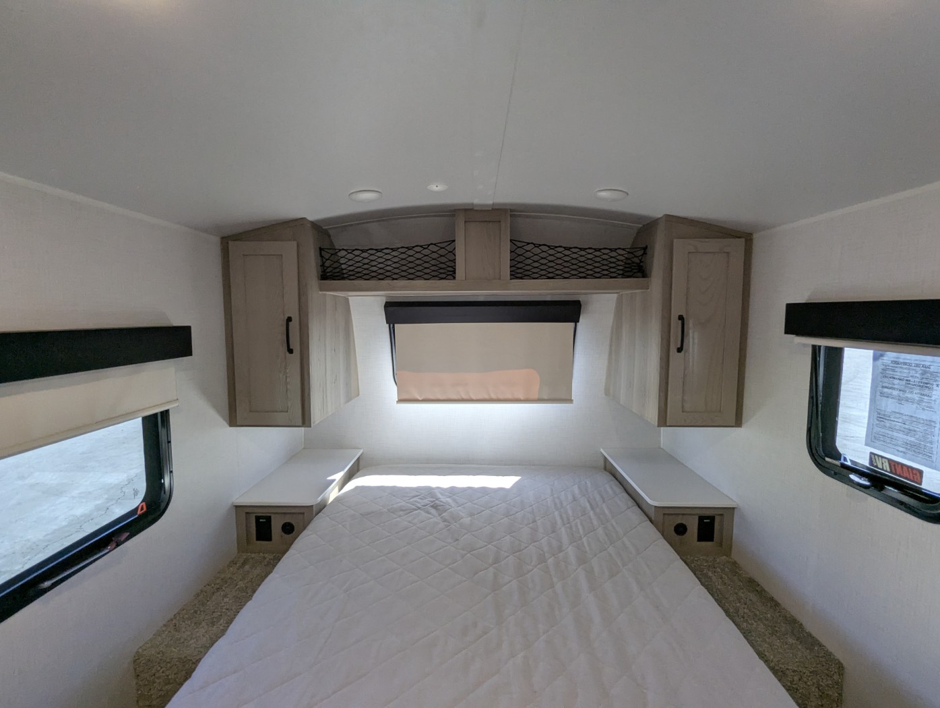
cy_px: 354
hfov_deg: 94.4
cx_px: 470
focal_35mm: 16
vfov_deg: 78.2
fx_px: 435
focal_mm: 2.35
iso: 137
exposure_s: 1/219
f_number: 2.2
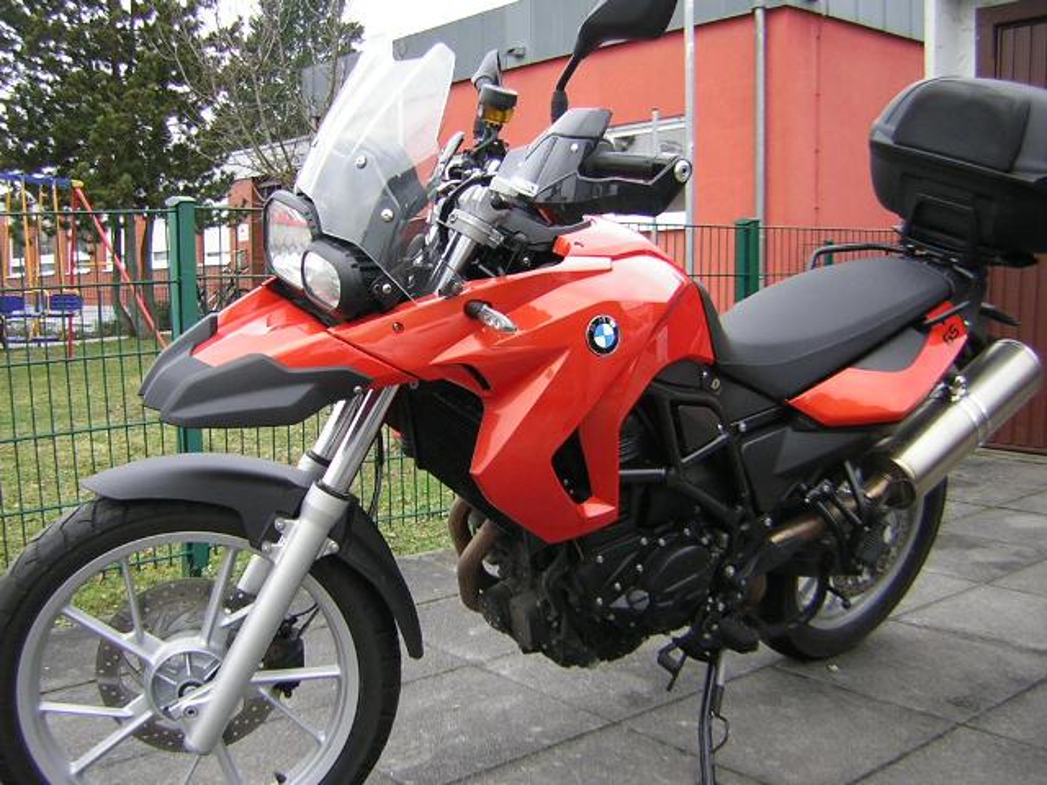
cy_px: 392
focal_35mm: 36
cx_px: 524
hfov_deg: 51.4
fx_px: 1089
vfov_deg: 39.7
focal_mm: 4.7
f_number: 2.6
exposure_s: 1/87.5
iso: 50
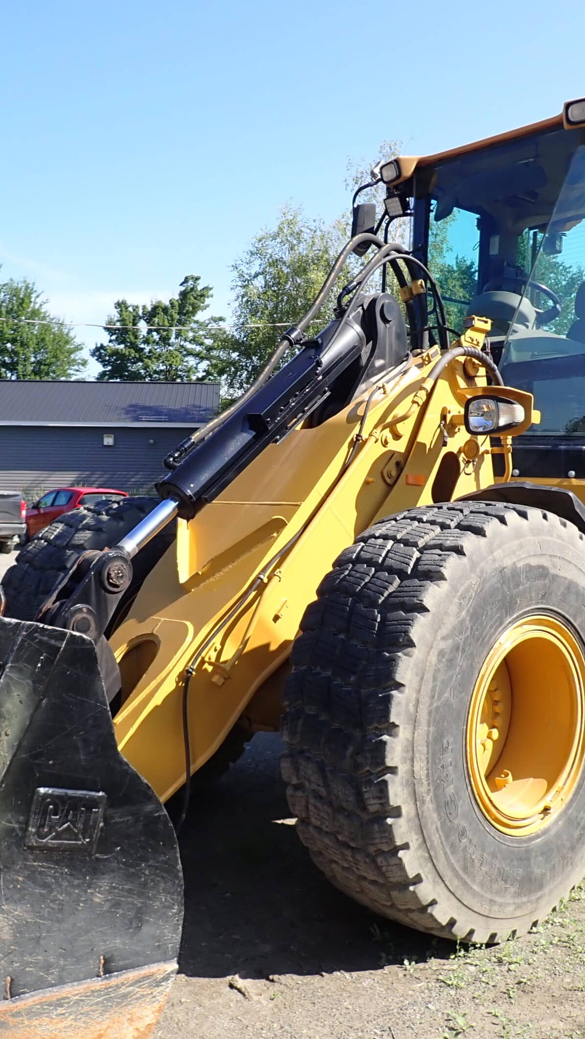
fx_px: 1020
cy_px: 519
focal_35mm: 37
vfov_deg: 54.0
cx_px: 266
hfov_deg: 32.0
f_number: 2.8
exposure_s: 1/800
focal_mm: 4.5
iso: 100
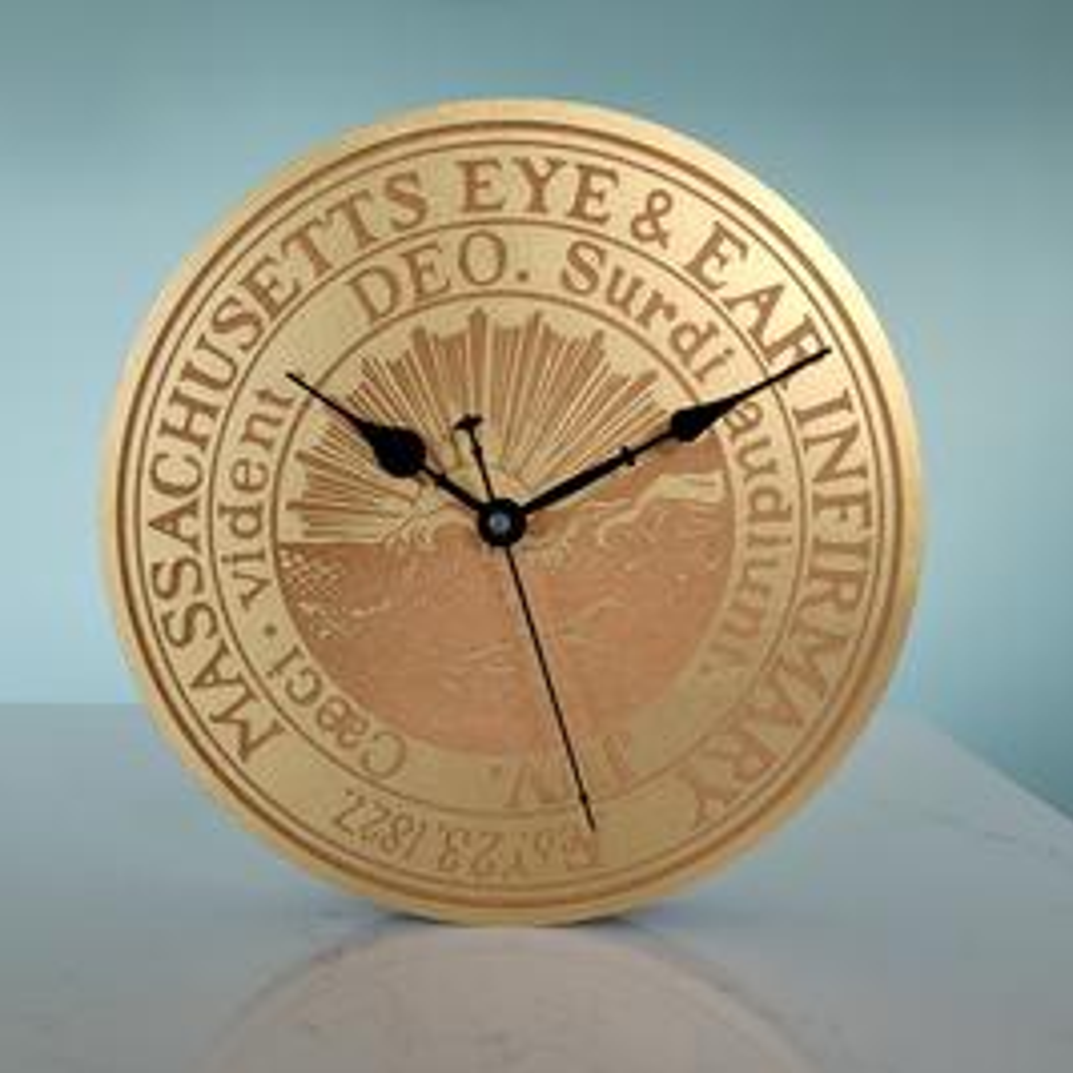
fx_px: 1087
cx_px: 518
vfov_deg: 52.5
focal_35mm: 31
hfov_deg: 52.5
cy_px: 539
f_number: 1.8
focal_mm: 5.4
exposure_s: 1/120
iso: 200
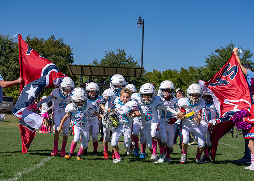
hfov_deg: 24.5
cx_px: 129
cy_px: 97
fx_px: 586
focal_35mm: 81
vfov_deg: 17.6
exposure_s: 1/1600
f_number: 5
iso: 125
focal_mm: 70
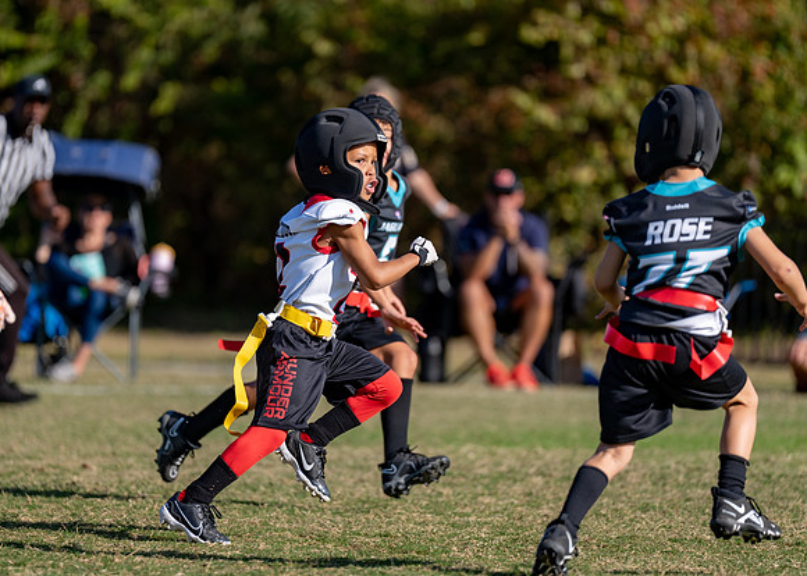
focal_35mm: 241
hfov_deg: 8.4
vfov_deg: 6.0
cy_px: 258
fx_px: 5512
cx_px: 357
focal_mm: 200
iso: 100
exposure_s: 1/2500
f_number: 2.8
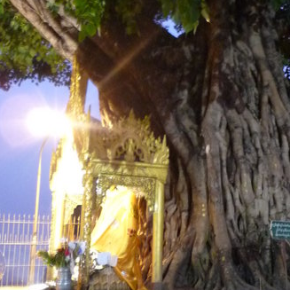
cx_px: 251
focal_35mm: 54
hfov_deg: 30.5
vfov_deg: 31.6
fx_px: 512
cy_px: 138
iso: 400
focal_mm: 4.4
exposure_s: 1/5
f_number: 2.8
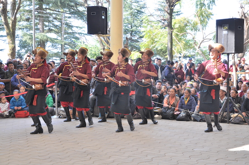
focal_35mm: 68
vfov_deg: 20.1
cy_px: 82
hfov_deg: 29.9
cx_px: 124
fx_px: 466
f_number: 5.6
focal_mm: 45
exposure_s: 1/160
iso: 500
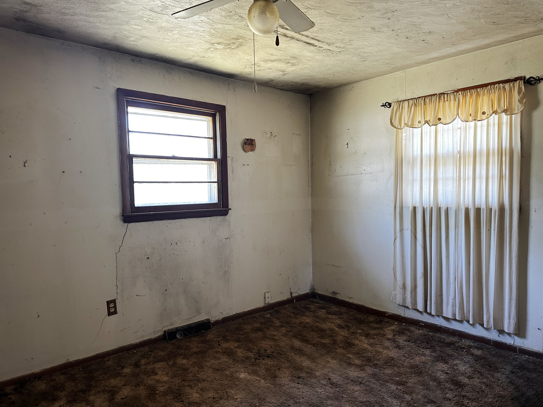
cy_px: 204
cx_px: 272
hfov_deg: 71.6
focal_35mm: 24
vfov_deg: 56.8
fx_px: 376
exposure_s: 1/50
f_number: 1.78
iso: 200
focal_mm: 6.86
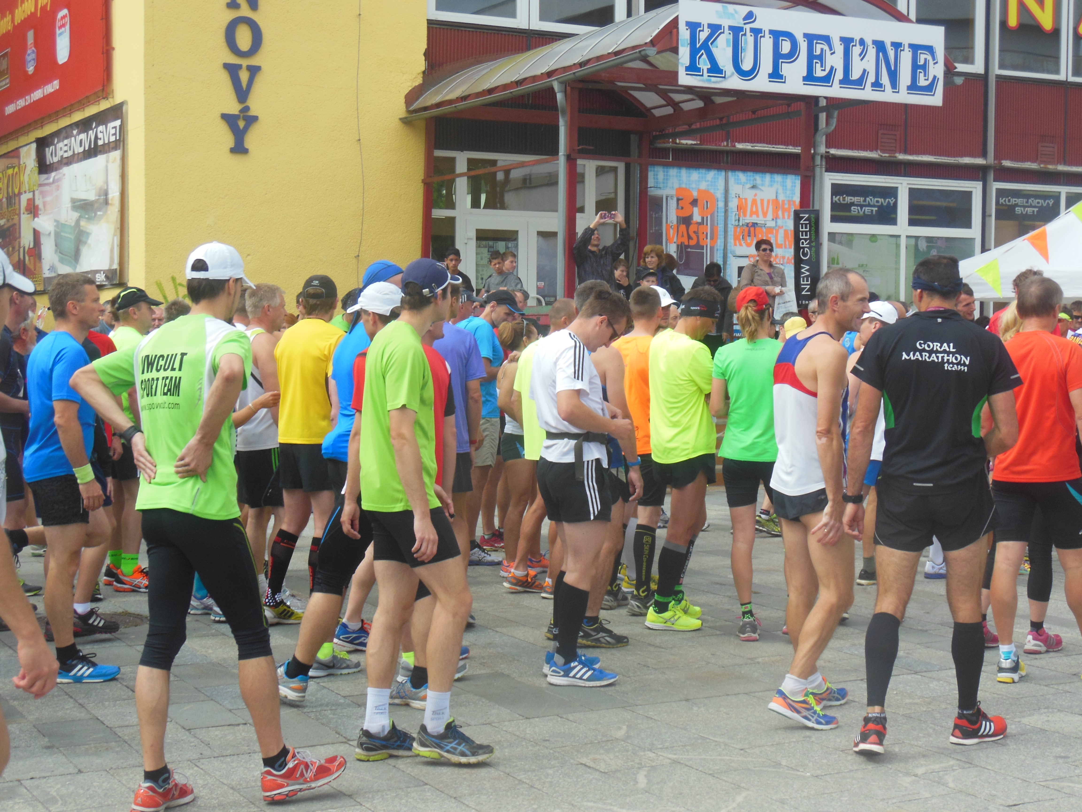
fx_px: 1782
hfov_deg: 33.8
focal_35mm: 57
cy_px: 406
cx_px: 541
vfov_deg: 25.7
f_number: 4.1
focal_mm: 10.2
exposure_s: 1/640
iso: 125
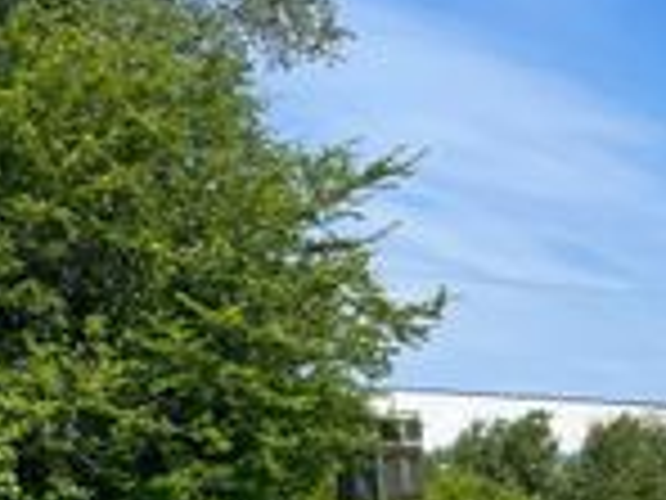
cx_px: 864
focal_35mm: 88
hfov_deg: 20.4
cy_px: 516
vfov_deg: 16.4
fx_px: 1693
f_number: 1.6
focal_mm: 4.2
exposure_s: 1/4292
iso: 32
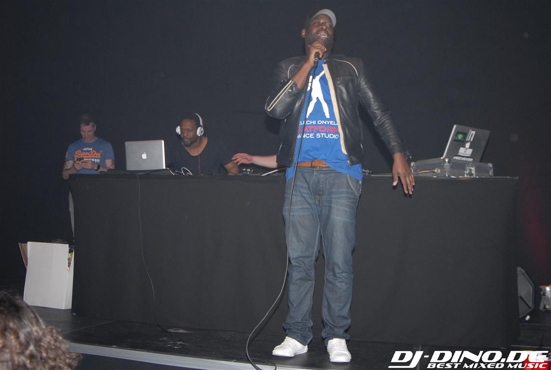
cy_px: 185
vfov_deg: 37.0
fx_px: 552
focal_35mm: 36
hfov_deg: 53.0
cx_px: 276
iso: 400
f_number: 5.6
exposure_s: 1/60
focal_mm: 24
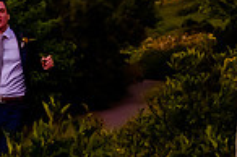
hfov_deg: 18.2
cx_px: -46
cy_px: 122
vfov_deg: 12.7
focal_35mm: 107
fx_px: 704
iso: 5000
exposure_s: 1/800
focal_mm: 24
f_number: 4.5
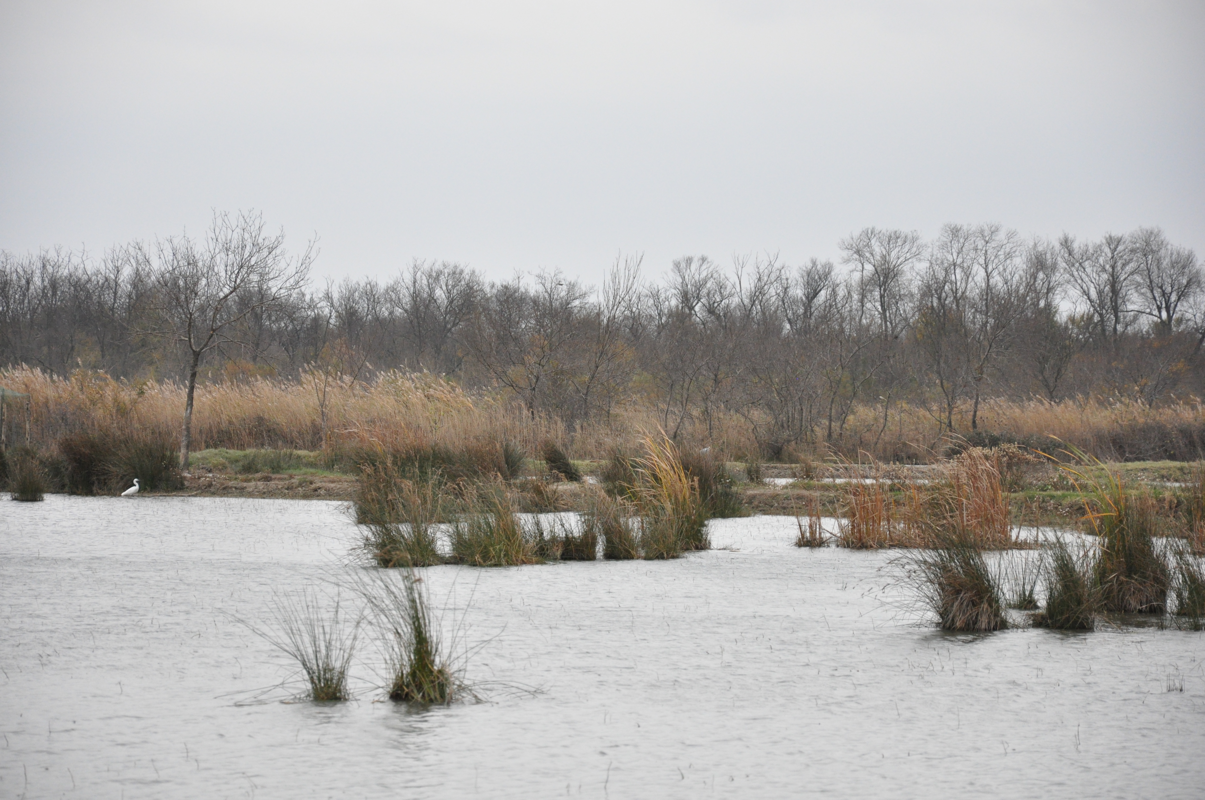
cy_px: 400
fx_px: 5265
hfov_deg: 13.1
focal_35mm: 158
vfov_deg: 8.7
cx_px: 602
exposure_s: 1/400
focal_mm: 105
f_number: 5.6
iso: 1250
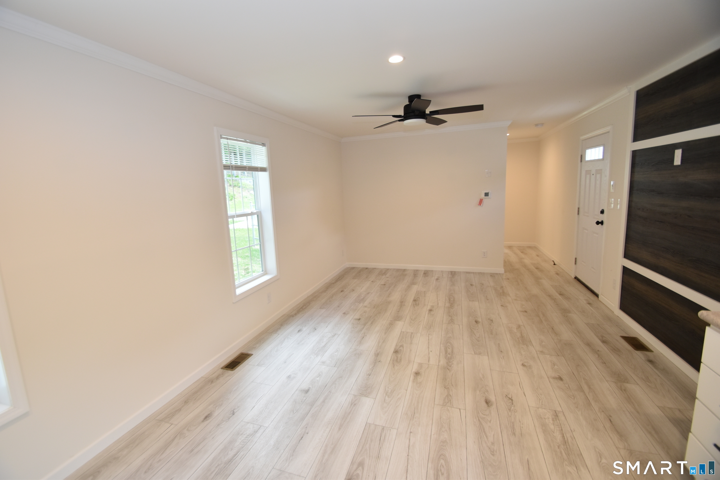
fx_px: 300
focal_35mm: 15
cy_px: 240
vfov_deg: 77.3
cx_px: 360
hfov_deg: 100.4
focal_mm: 10
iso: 400
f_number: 4.5
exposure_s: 1/80
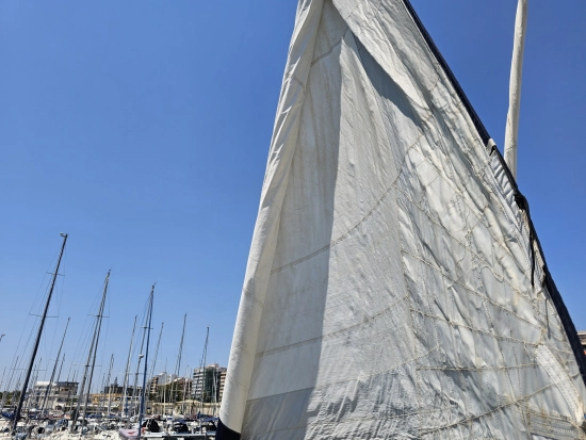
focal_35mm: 23
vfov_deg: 58.9
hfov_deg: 73.9
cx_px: 293
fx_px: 390
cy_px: 220
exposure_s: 1/1465
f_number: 1.7
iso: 10
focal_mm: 6.3
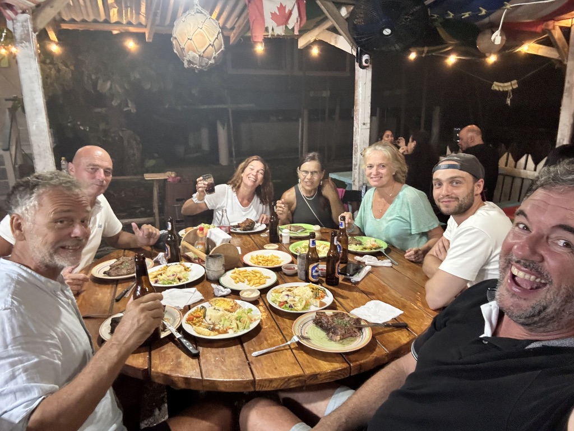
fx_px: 381
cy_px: 216
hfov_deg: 73.9
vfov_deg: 58.9
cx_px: 287
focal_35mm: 23
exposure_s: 1/30
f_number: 1.9
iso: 640
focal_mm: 2.69
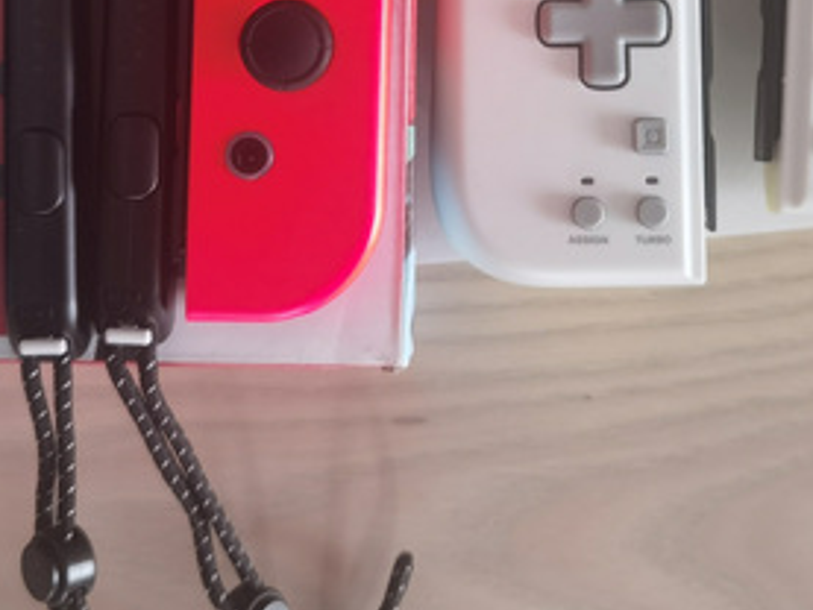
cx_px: 434
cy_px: 26
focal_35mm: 65
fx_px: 1527
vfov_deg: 21.9
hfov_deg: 29.8
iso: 320
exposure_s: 1/50
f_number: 1.9
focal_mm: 6.71
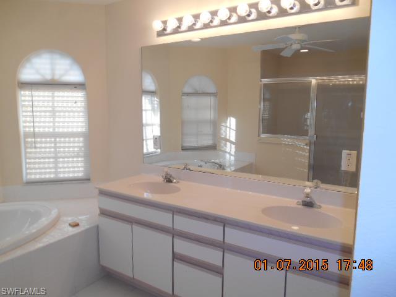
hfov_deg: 67.3
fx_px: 297
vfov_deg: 53.1
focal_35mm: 26
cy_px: 148
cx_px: 198
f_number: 3.4
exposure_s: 1/30
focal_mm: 4.7
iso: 80
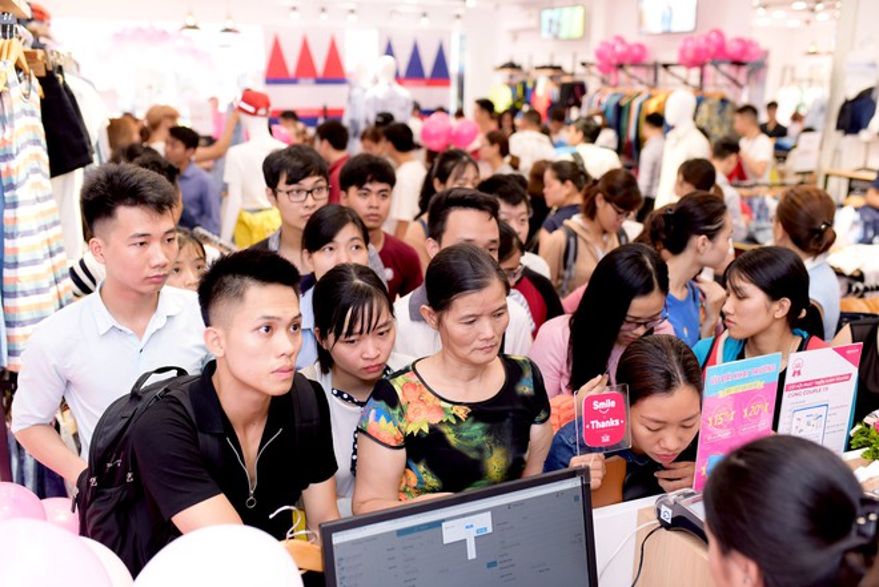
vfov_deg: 37.9
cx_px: 440
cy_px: 294
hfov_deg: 54.4
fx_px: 855
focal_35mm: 35
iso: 500
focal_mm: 35
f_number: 2.8
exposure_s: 1/200
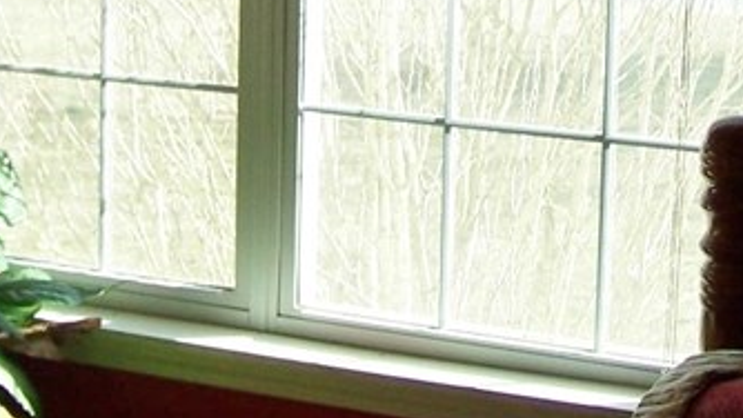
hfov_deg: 16.9
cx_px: 360
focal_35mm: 127
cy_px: -142
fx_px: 2502
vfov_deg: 9.4
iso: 64
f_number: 2.8
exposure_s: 1/160
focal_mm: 6.3
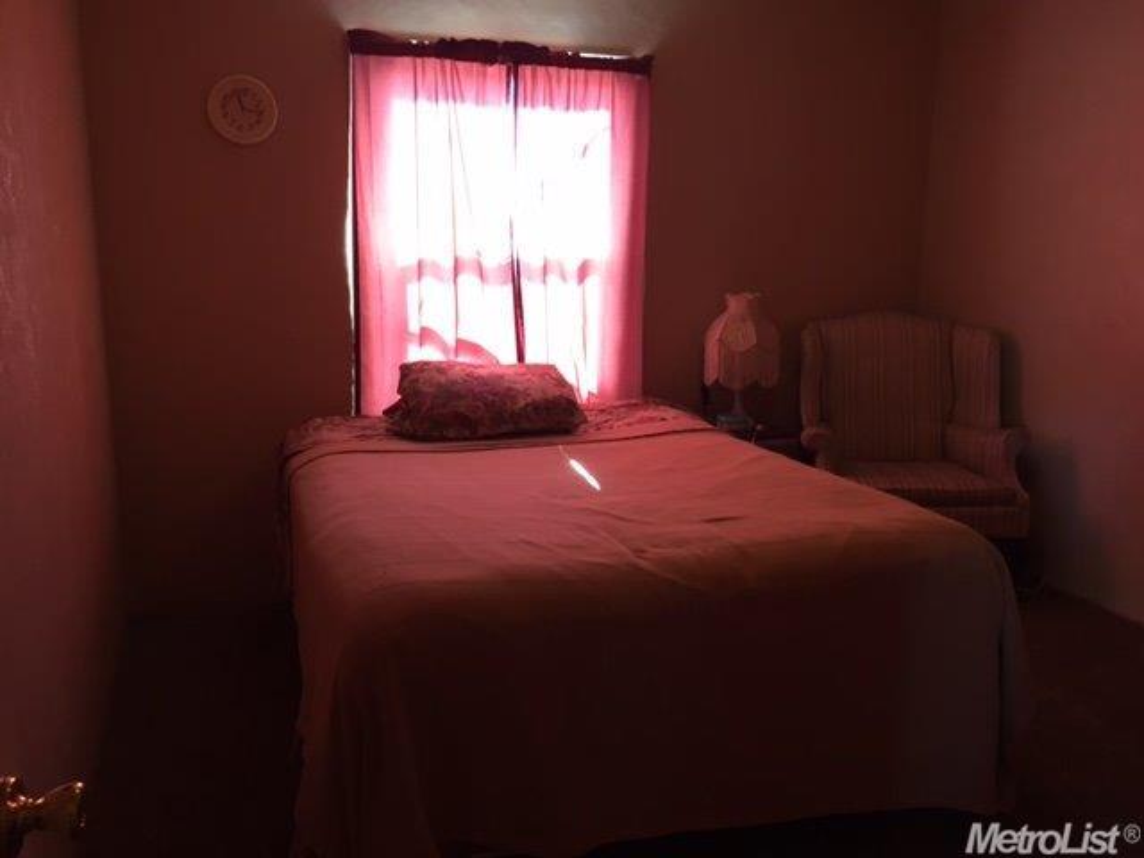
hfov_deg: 61.7
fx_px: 958
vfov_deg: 48.2
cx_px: 572
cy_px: 429
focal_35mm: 29
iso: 80
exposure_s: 1/30
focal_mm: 4.15
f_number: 2.2
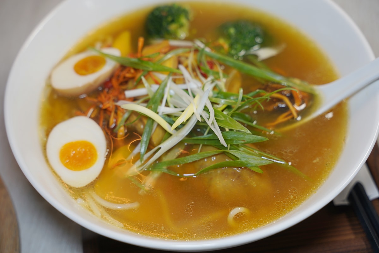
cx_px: 190
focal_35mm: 75
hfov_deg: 27.0
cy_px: 126
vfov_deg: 18.2
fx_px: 790
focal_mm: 75
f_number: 4
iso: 125
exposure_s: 1/80
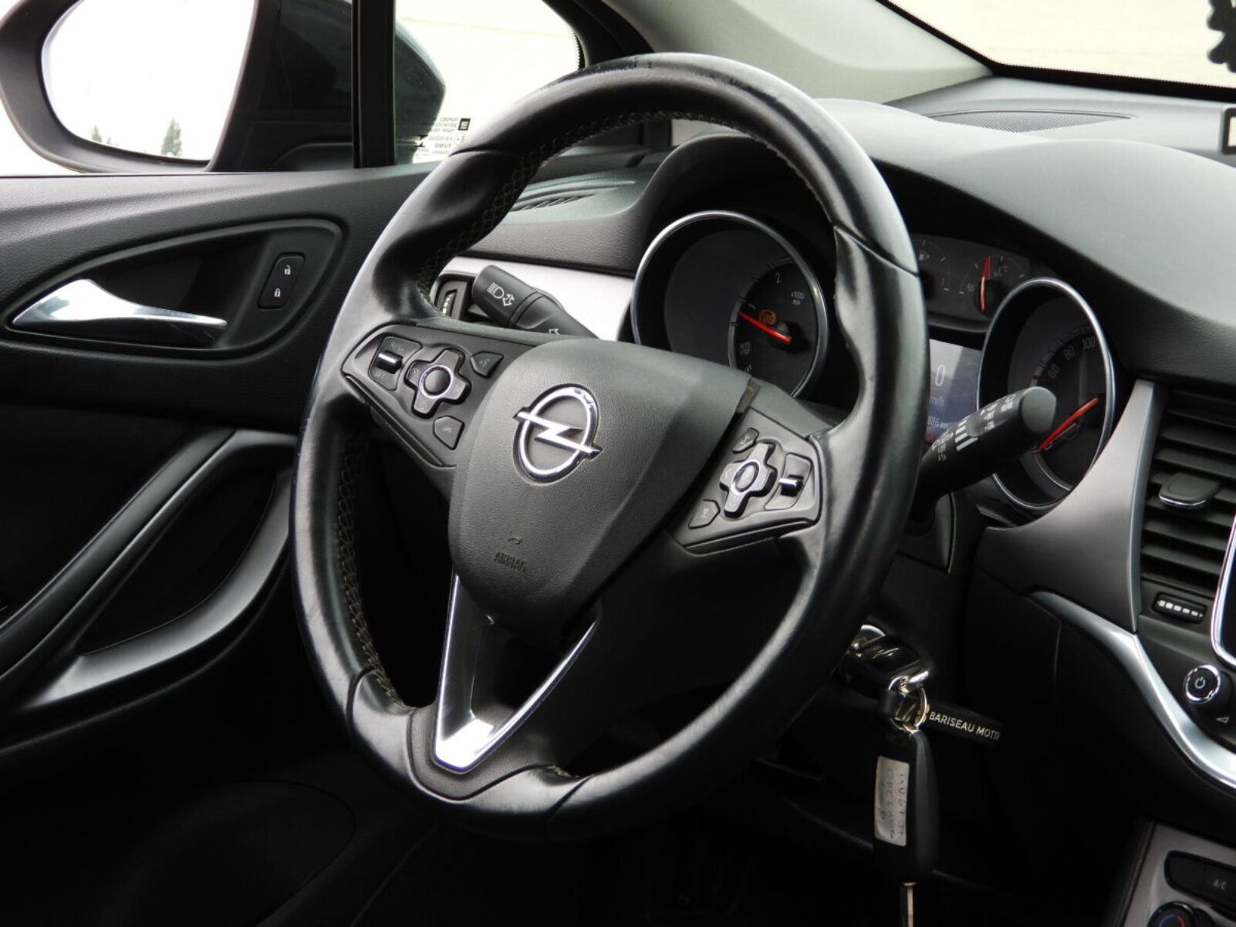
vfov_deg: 17.4
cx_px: 618
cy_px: 464
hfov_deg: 23.0
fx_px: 3035
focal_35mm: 85
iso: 100
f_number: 3.5
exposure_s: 1/100
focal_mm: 15.3
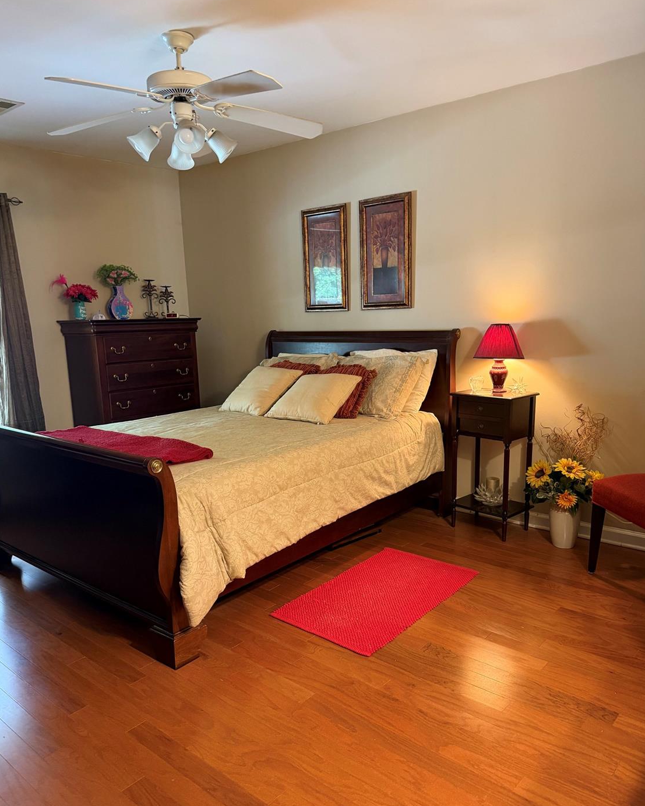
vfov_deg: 66.0
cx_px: 315
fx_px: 620
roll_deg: +1.6
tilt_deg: -11.6
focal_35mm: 26
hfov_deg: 54.9
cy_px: 429
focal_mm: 6.76
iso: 400
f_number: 1.78
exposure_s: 1/60
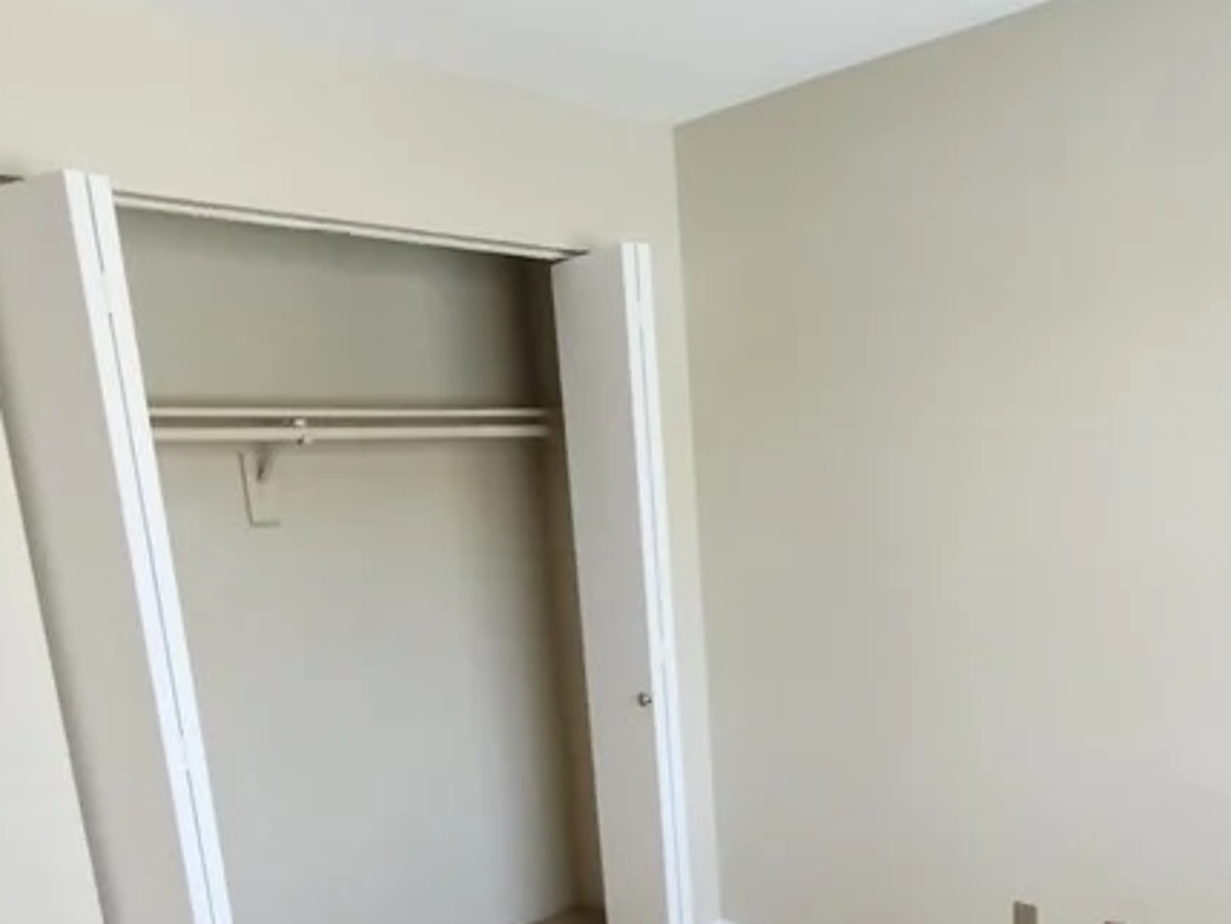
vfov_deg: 42.8
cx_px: 786
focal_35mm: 31
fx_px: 1103
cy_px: 772
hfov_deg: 57.5
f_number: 2.2
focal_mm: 2.2
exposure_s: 1/60
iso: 100
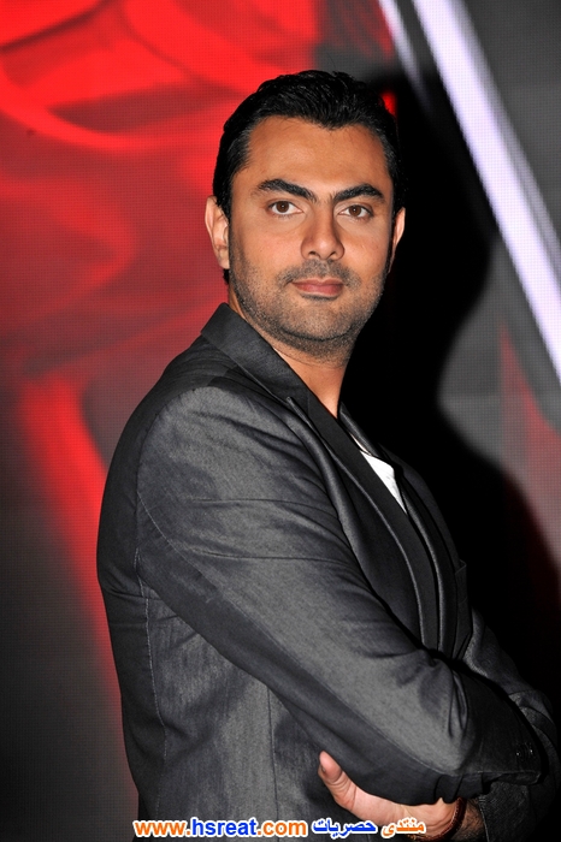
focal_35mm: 155
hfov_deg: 8.8
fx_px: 3626
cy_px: 421
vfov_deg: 13.3
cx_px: 280
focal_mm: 155
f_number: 6.3
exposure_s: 1/250
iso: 800
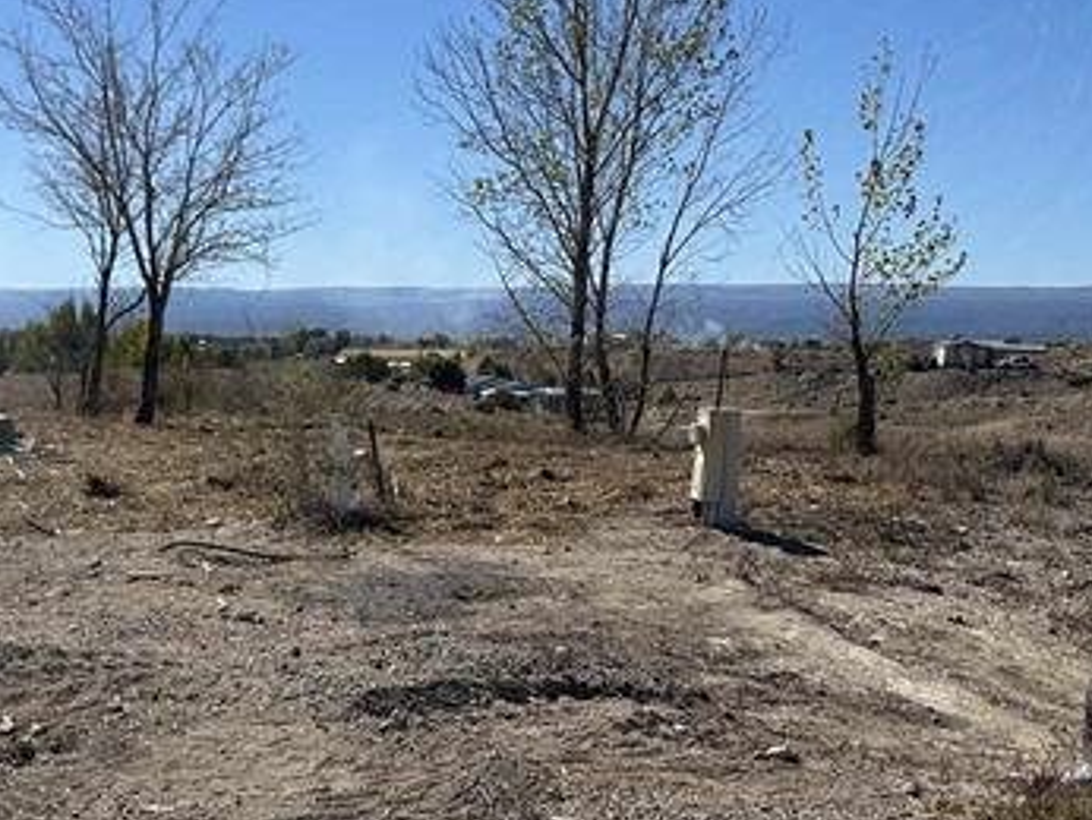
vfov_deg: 20.7
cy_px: 281
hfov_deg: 27.4
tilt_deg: +2.2
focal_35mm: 71
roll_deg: -1.3
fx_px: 2241
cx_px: 473
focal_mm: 6.86
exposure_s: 1/8197
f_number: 1.78
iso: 80
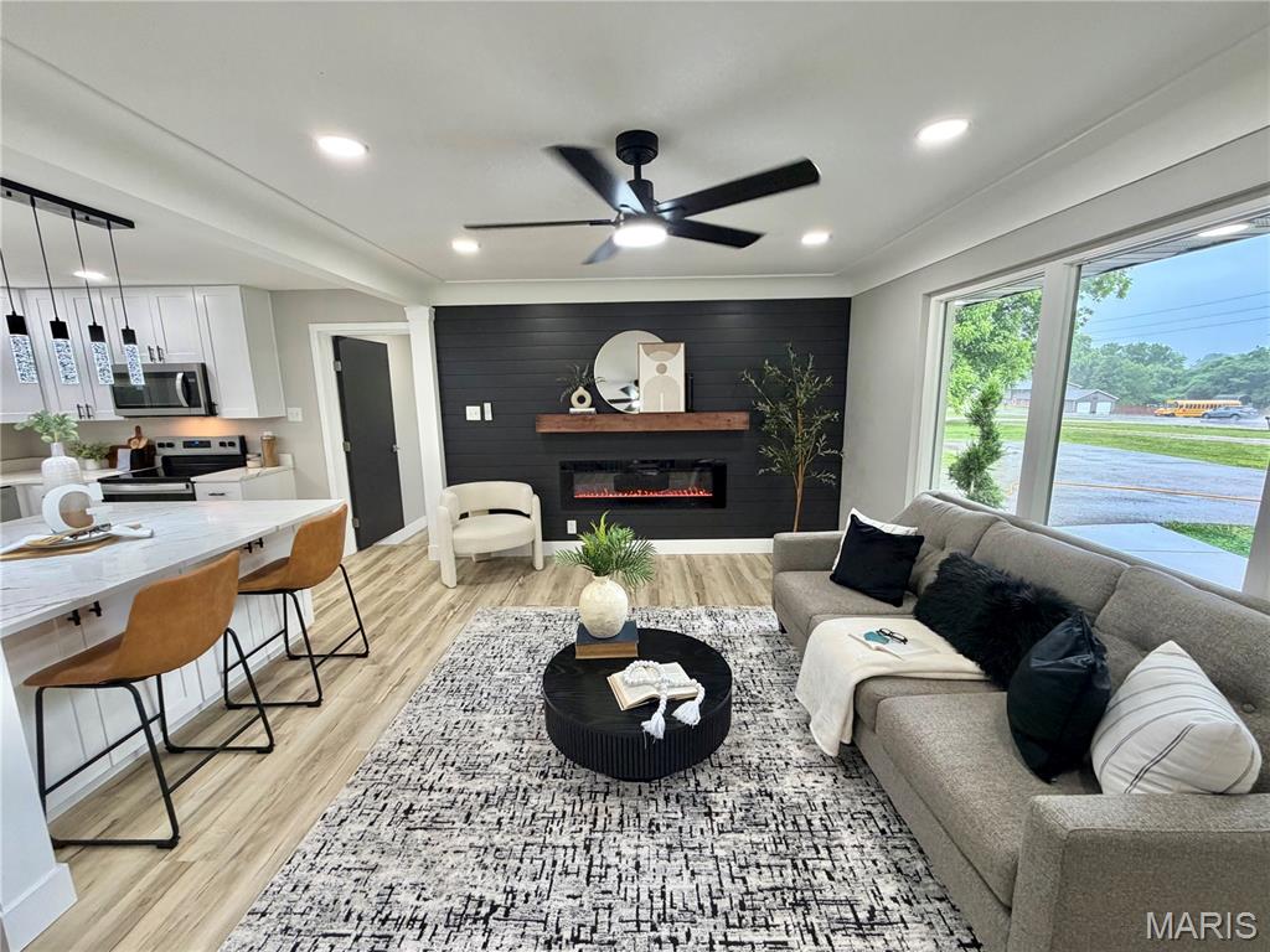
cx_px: 635
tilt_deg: -10.4
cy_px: 476
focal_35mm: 14
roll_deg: +1.2
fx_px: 514
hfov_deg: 102.1
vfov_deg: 85.7
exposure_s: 1/120
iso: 250
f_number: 2.2
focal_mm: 2.22
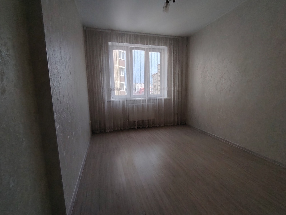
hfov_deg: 91.0
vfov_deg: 74.7
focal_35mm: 17
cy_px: 108
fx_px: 140
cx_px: 143
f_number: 2.2
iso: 100
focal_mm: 1.42
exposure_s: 1/344
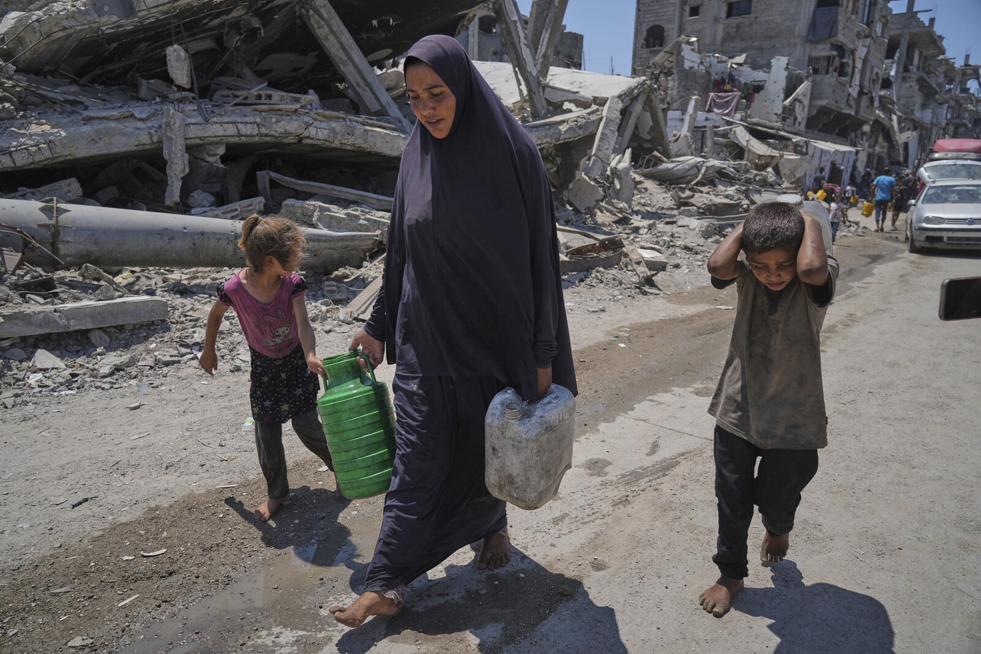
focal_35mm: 24
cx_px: 490
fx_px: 654
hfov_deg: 73.7
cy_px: 327
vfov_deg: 53.1
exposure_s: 1/4000
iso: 320
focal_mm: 24
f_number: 4
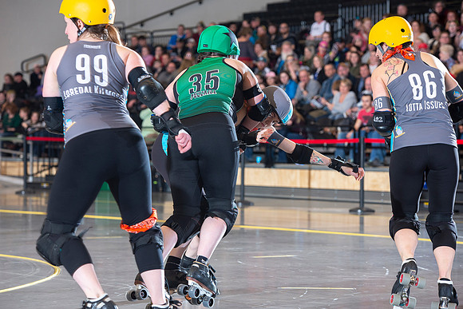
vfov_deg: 9.8
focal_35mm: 140
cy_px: 154
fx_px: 1801
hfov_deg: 14.7
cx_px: 232
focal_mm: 140
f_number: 5.6
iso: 640
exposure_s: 1/160
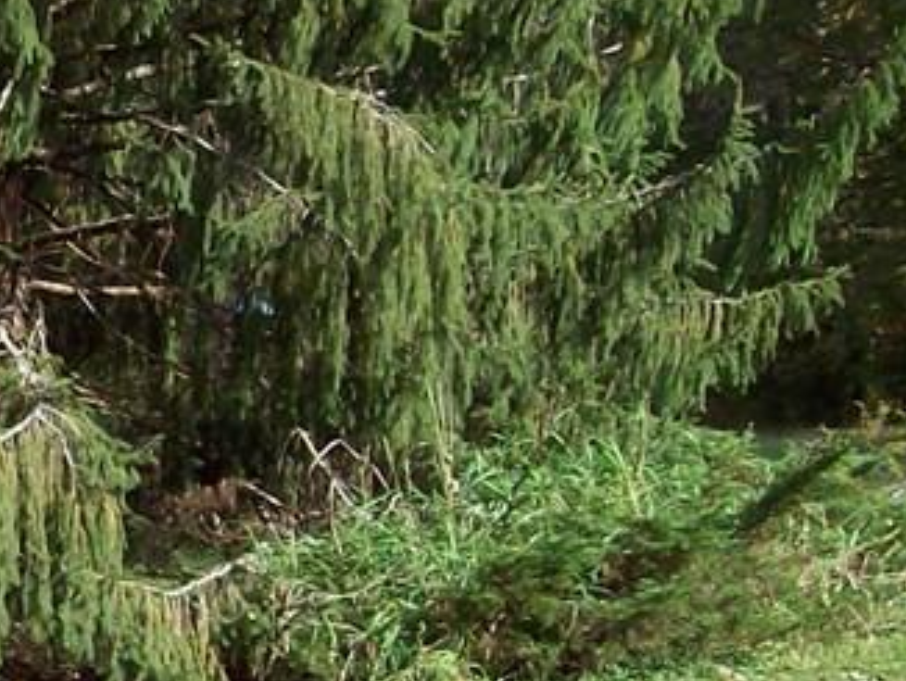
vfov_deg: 13.1
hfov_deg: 15.8
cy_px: 375
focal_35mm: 113
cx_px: -511
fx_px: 2960
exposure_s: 1/504
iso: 80
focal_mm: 6
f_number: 2.7
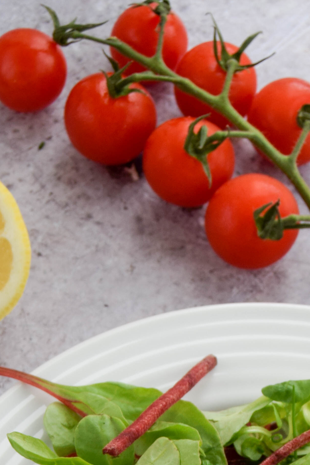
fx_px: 2093
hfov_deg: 8.5
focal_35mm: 162
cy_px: 670
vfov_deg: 12.2
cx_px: 214
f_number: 6.3
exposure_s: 1/200
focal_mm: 34
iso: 200
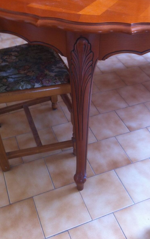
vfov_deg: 47.2
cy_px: 122
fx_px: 275
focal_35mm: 42
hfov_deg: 30.5
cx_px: 88
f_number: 2.8
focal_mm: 3.85
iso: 100
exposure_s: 1/15
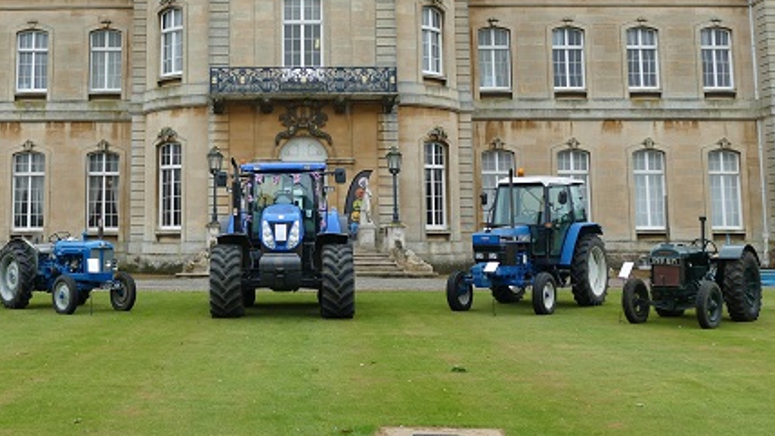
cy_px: 107
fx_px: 966
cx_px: 266
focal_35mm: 47
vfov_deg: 25.1
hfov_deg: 43.2
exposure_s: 1/250
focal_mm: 11.6
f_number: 3
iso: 125
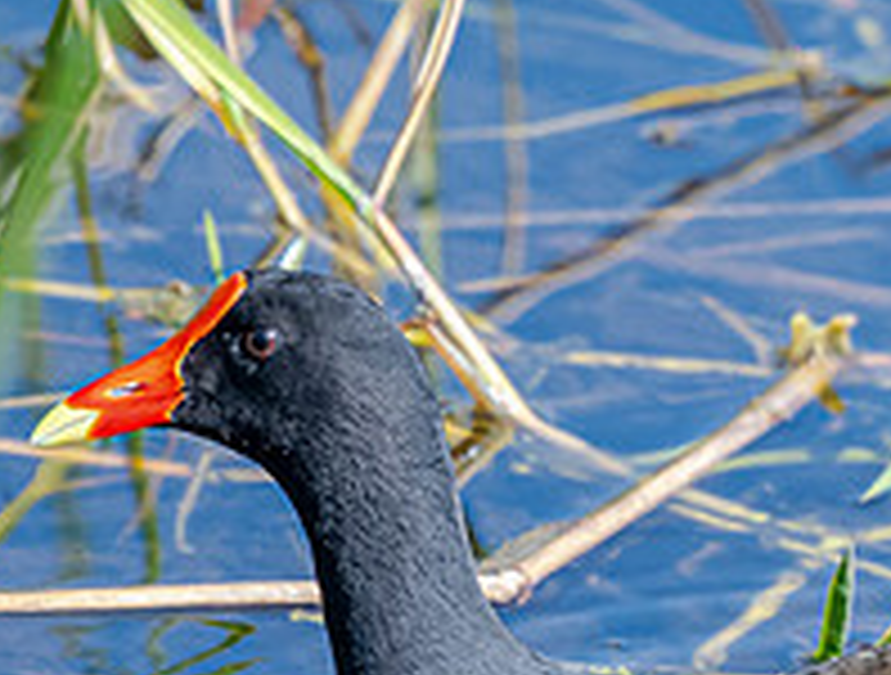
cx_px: 1211
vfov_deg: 0.6
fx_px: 61019
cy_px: 507
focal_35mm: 2362
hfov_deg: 0.8
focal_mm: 420
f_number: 5.6
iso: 1000
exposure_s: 1/1600
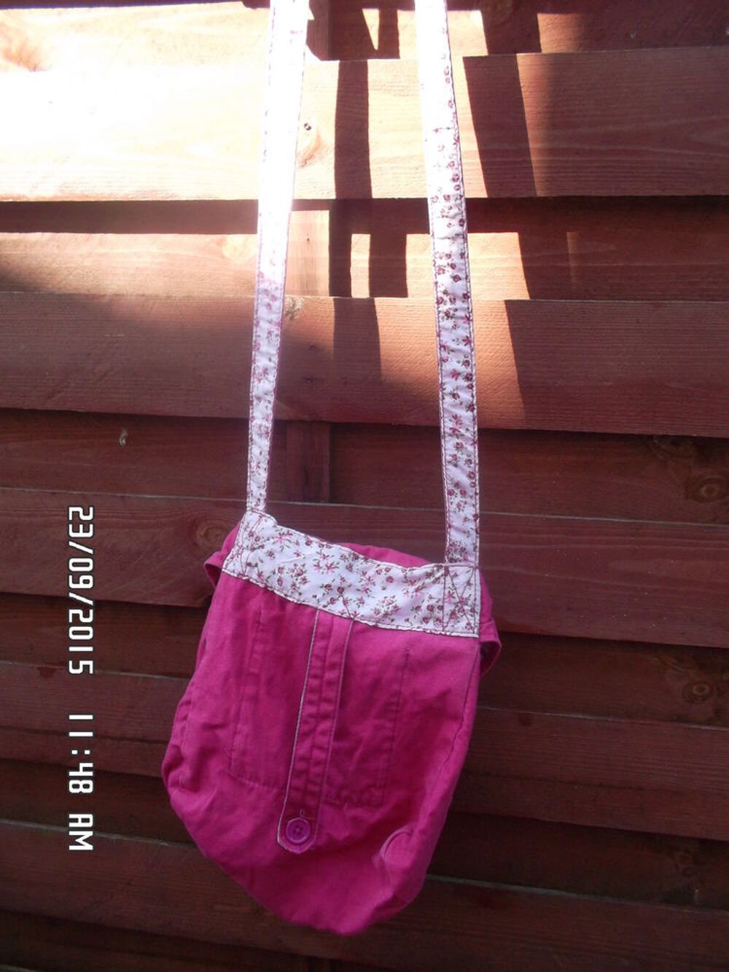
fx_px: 786
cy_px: 486
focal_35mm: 28
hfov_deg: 49.8
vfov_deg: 63.4
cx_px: 364
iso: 80
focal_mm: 4.1
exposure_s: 1/85
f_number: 3.3
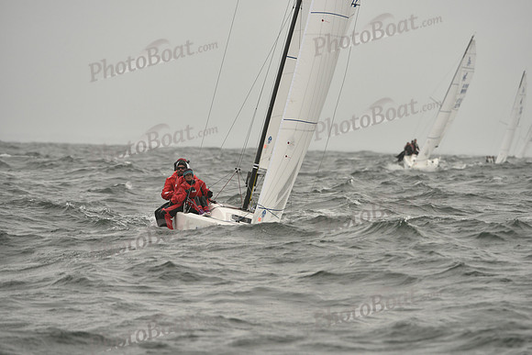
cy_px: 178
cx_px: 266
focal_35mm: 400
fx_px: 5912
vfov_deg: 3.4
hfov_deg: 5.2
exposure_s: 1/1250
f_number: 7.1
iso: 400
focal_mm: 400
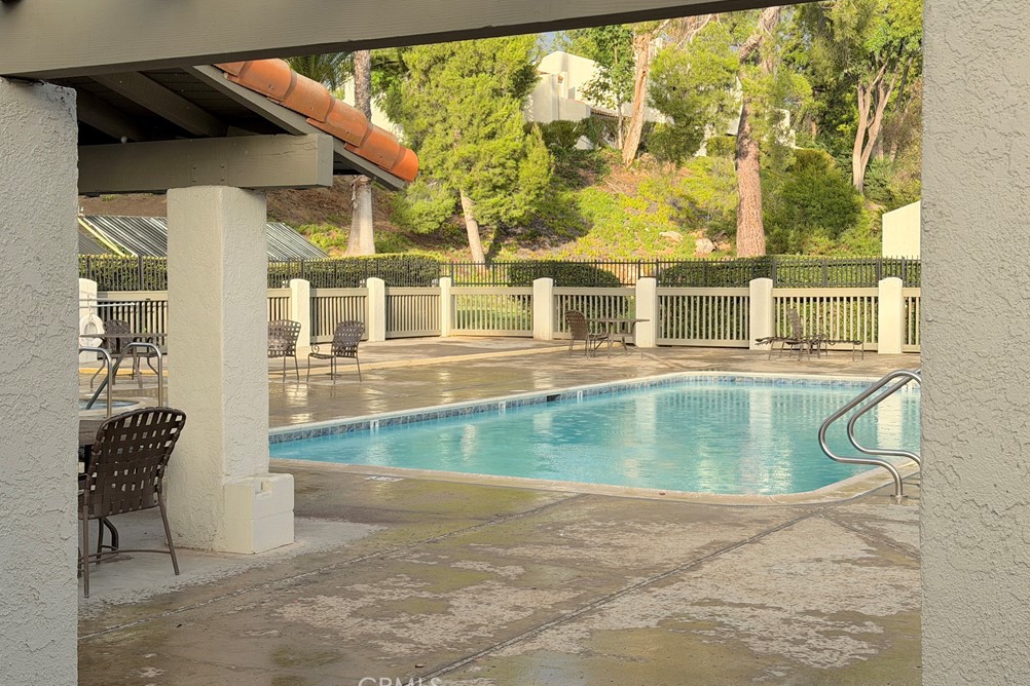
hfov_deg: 38.9
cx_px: 509
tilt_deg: -1.2
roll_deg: +0.2
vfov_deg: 26.5
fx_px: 1459
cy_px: 307
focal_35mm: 51
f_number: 1.78
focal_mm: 6.76
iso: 64
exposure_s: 1/1013
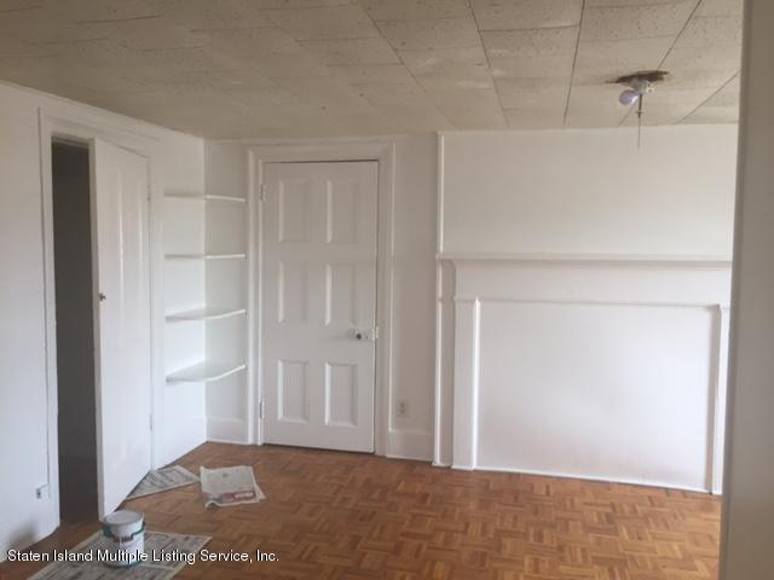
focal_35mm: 29
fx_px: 648
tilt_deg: -5.8
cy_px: 290
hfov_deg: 61.7
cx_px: 387
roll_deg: -1.2
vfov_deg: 48.2
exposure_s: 1/30
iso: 64
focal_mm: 4.15
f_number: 2.2
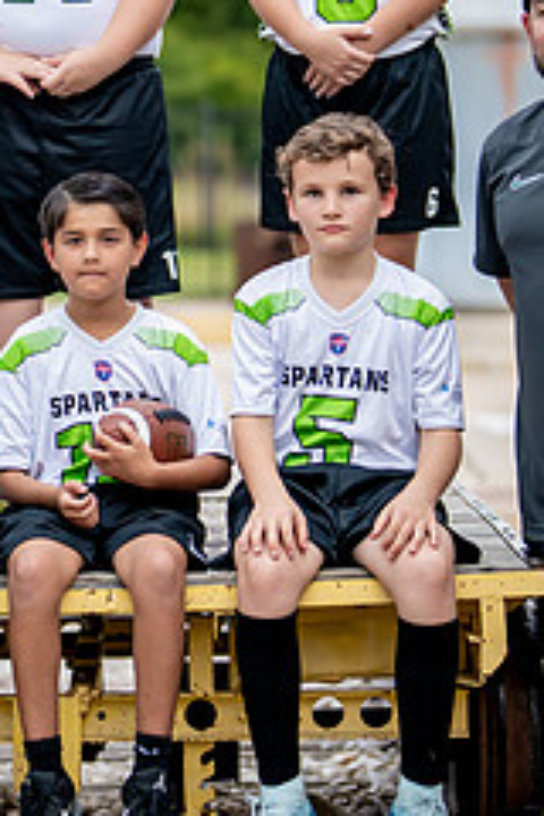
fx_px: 3740
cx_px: 7
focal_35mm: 165
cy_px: 228
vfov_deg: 12.4
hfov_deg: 8.3
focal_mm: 50
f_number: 1.2
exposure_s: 1/500
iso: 320
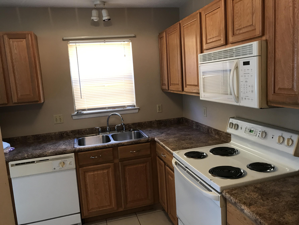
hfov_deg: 63.4
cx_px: 150
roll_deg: +3.0
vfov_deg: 49.7
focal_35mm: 28
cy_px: 112
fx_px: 242
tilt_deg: -9.9
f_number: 1.8
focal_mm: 3.99
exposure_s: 1/20
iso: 40
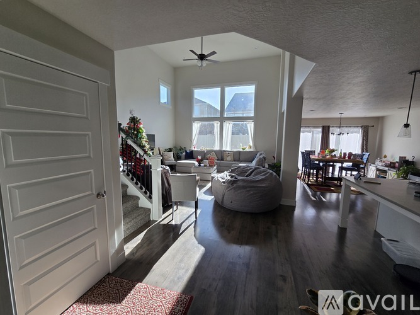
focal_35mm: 13
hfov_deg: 106.2
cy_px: 158
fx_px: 158
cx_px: 210
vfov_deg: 89.9
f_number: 2.2
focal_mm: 2.2
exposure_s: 1/367
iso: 50
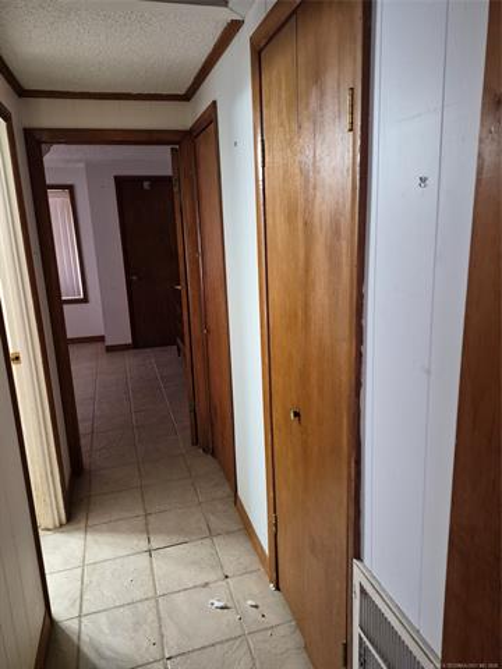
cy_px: 334
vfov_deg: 73.9
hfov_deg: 58.9
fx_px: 445
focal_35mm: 23
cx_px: 251
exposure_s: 1/120
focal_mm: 5.4
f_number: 1.8
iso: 1250
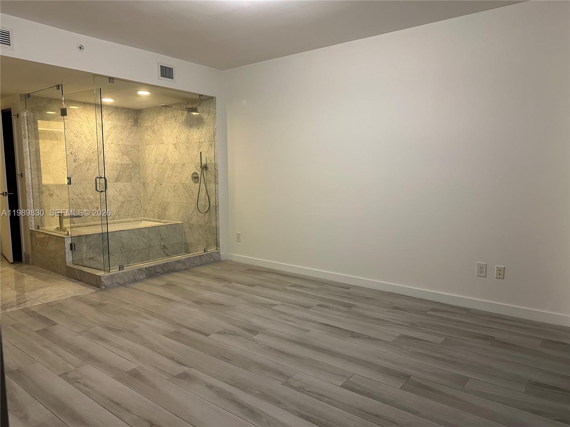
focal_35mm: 24
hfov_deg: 71.6
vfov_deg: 56.8
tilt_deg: -6.4
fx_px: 395
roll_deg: -0.2
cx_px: 285
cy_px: 214
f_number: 1.78
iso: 500
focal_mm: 6.86
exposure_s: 1/60
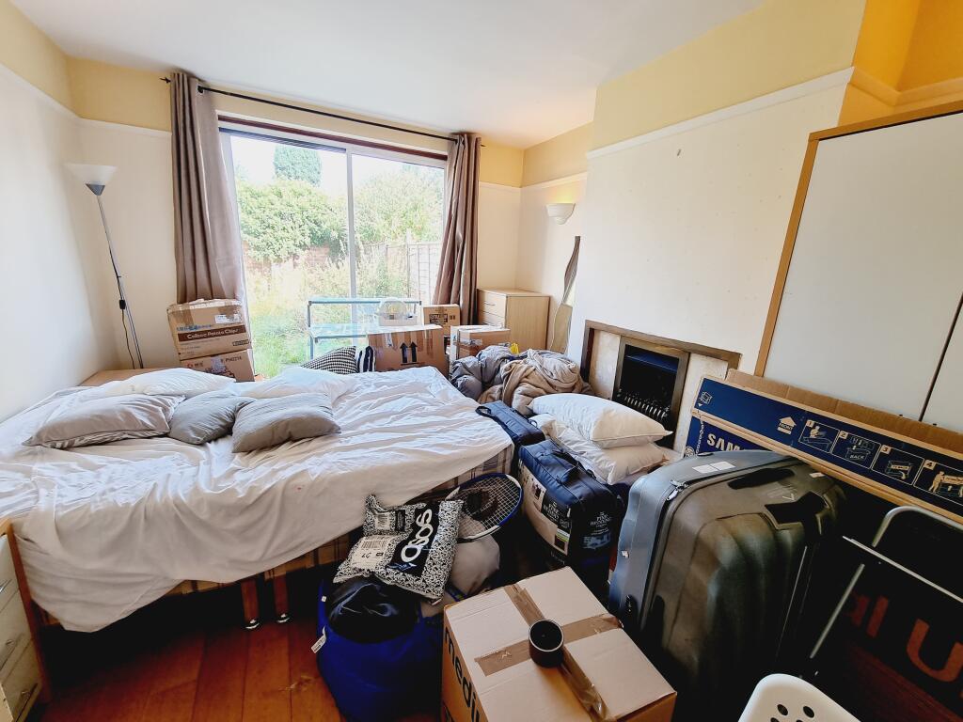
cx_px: 482
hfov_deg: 106.2
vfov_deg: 89.9
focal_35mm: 13
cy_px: 361
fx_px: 362
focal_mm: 2.2
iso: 100
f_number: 2.2
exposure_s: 1/100
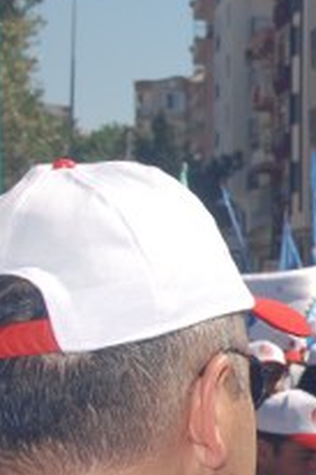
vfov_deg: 13.5
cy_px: 291
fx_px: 2005
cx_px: 584
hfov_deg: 8.6
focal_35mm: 152
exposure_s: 1/200
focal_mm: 26
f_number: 10
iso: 100
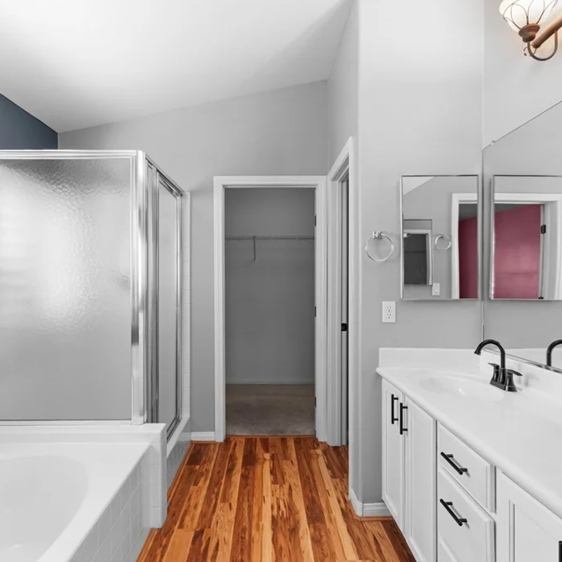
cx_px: 265
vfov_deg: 69.6
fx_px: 404
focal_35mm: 22
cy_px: 283
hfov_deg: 69.6
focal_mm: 17
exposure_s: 1/10
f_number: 8
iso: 400
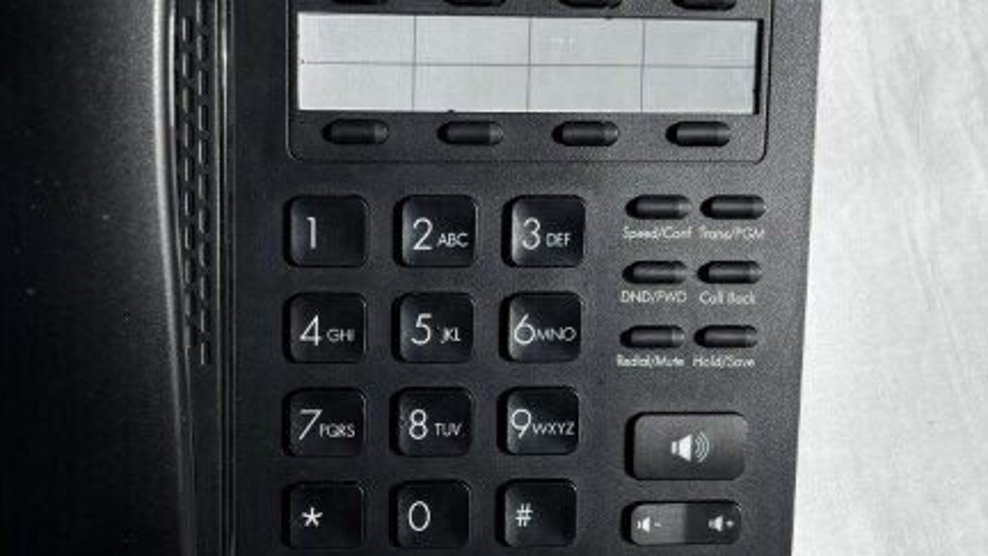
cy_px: 406
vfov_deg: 21.3
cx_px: 359
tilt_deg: -71.7
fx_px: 1467
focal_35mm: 56
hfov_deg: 37.0
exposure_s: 1/387
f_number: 1.6
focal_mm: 5.96
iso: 50
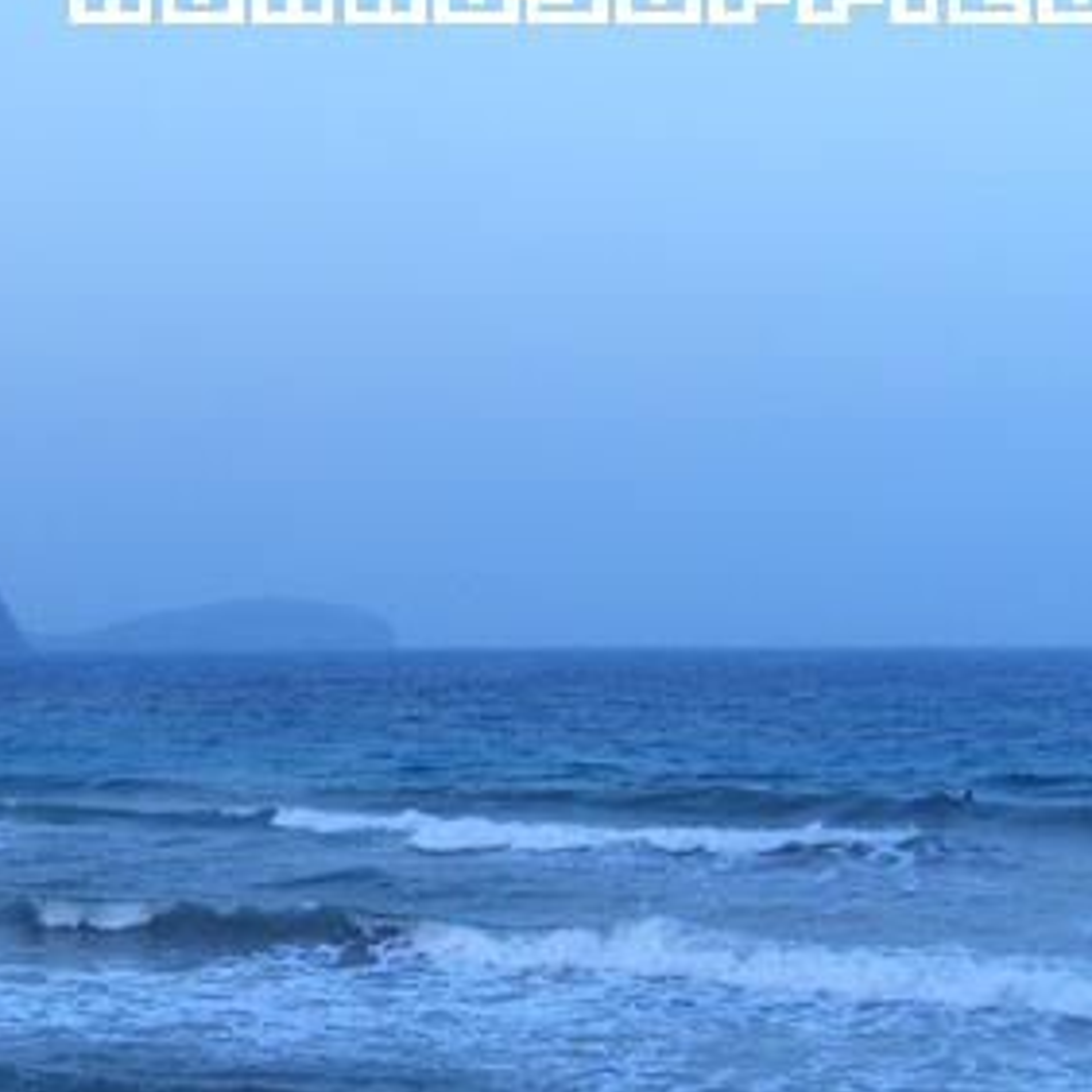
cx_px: 211
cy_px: 720
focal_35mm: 81
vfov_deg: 21.3
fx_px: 2891
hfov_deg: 21.1
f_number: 3
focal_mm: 7.6
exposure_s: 1/100
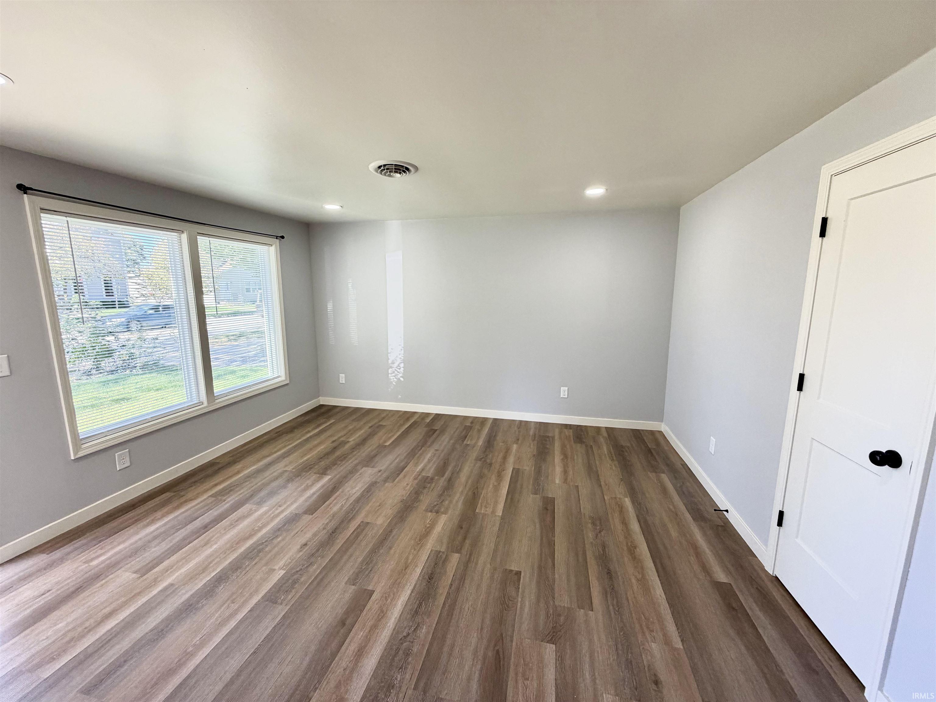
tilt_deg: -9.4
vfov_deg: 85.7
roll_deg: +0.9
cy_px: 351
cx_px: 468
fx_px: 379
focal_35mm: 14
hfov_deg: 102.1
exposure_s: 1/121
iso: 125
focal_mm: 2.22
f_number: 2.2
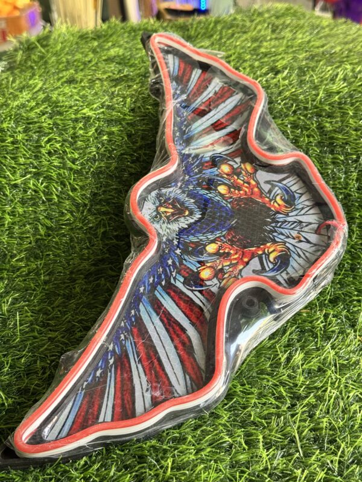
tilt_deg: -25.6
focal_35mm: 48
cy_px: 241
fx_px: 669
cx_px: 181
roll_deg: +1.5
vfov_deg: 39.7
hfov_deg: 30.3
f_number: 1.78
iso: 250
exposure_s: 1/50
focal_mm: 6.76
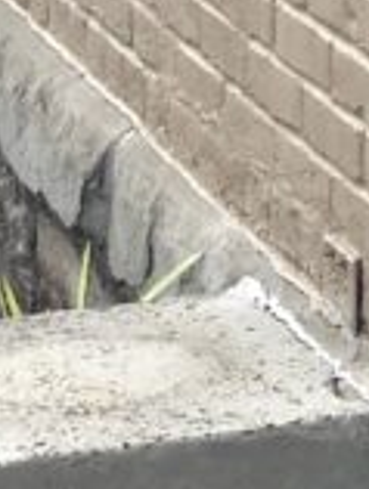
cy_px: -665
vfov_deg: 5.7
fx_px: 4763
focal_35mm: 336
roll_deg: -0.1
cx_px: 874
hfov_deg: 4.3
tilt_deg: -2.3
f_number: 2.4
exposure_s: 1/190
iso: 16
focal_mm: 6
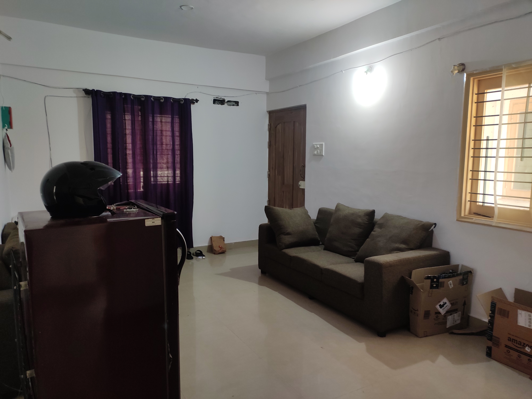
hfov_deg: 69.4
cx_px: 266
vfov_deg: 54.9
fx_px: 384
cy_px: 200
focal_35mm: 25
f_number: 1.79
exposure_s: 1/30
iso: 332
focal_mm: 4.74
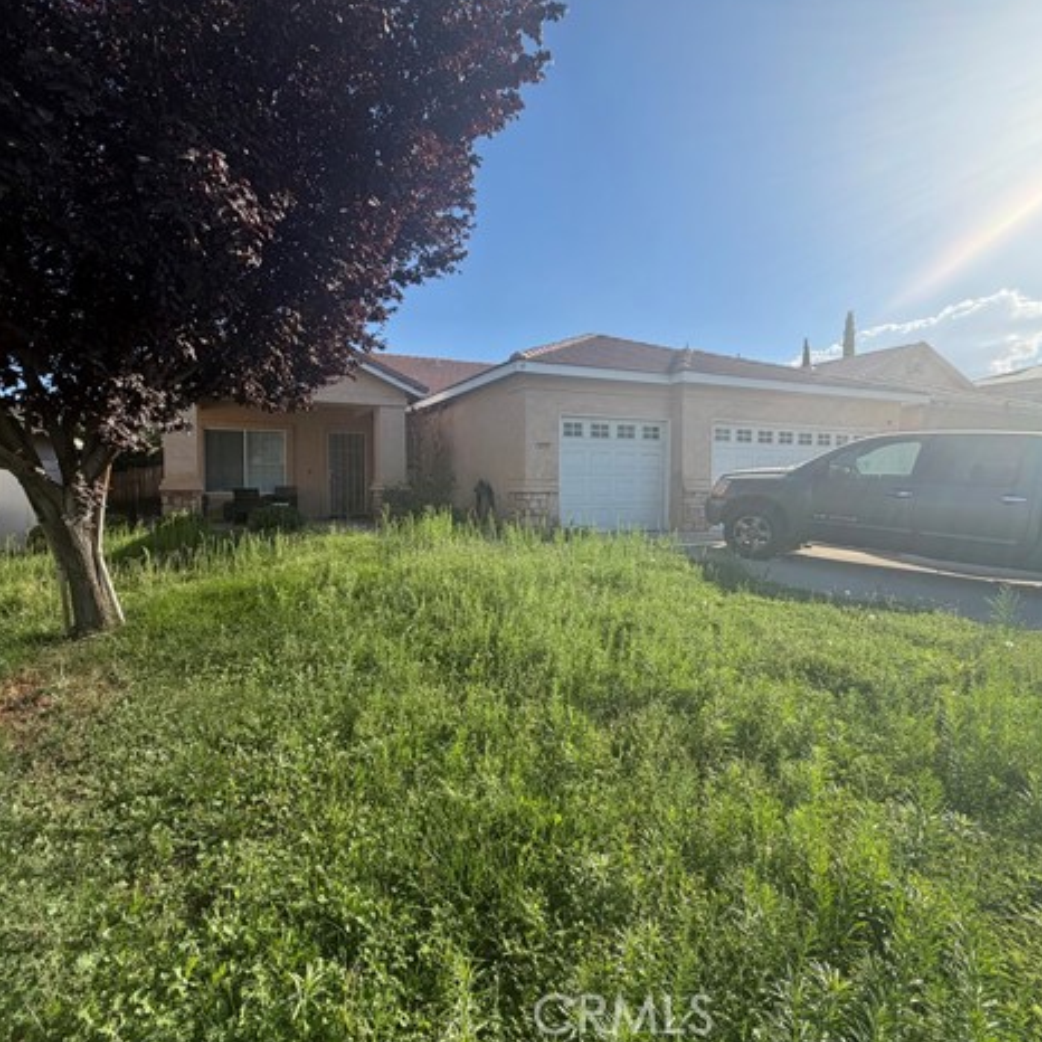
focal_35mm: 17
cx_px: 454
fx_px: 579
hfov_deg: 83.5
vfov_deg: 84.0
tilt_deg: -2.8
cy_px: 510
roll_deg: +0.1
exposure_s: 1/770
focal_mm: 2.22
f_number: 2.2
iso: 32
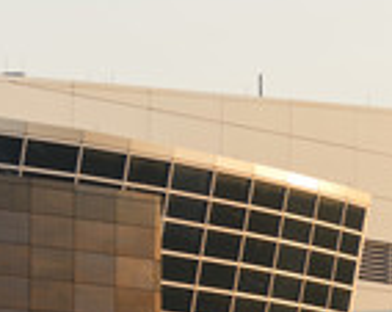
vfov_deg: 4.3
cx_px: 395
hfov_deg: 5.5
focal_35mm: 354
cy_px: 508
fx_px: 4099
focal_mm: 89
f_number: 5
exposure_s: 1/640
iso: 400
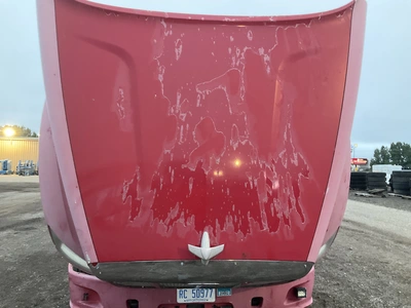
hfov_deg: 61.7
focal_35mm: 29
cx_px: 206
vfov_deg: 48.2
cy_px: 154
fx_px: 344
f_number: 1.8
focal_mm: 3
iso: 250
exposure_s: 1/30
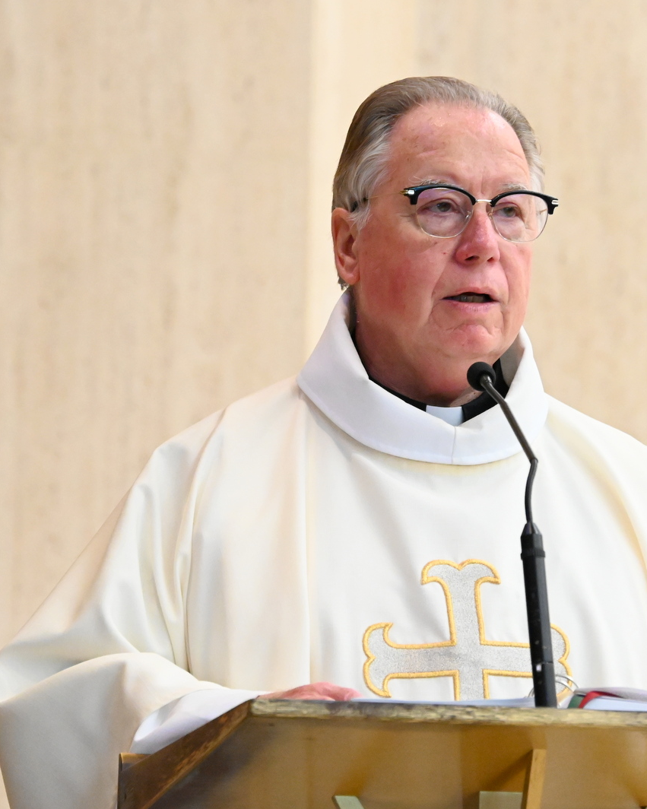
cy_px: 404
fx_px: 5913
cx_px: 386
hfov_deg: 6.3
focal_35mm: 247
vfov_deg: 7.8
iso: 12800
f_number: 6.3
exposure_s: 1/200
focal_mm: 175
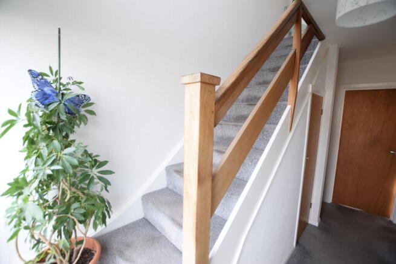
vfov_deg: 77.4
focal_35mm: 15
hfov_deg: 100.4
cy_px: 132
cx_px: 198
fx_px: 165
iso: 200
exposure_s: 1/30
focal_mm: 10
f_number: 3.5
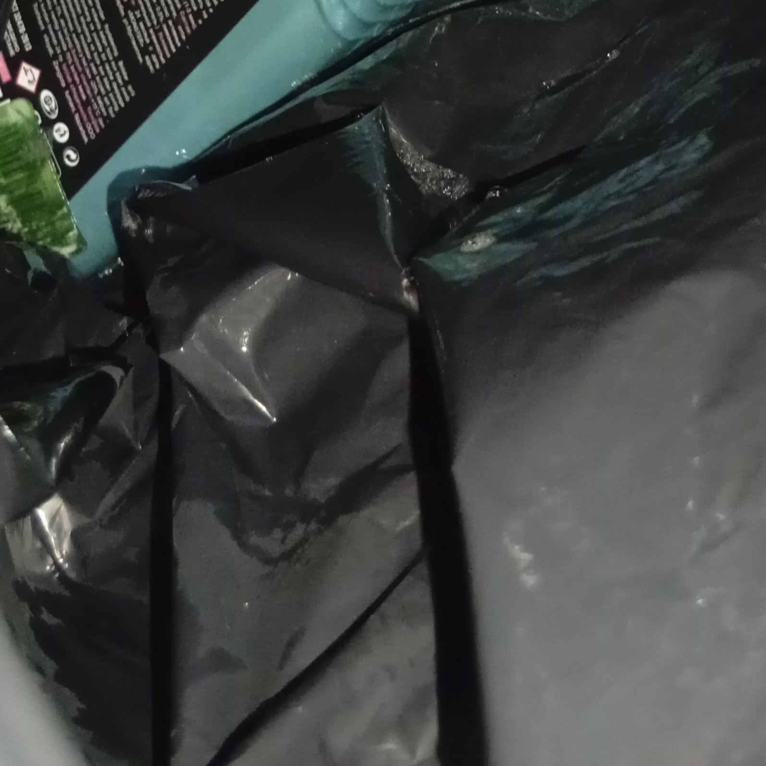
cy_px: 33
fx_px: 1527
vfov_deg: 26.9
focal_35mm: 61
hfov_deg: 28.1
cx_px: 334
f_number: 1.8
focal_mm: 3.84
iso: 617
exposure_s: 1/20
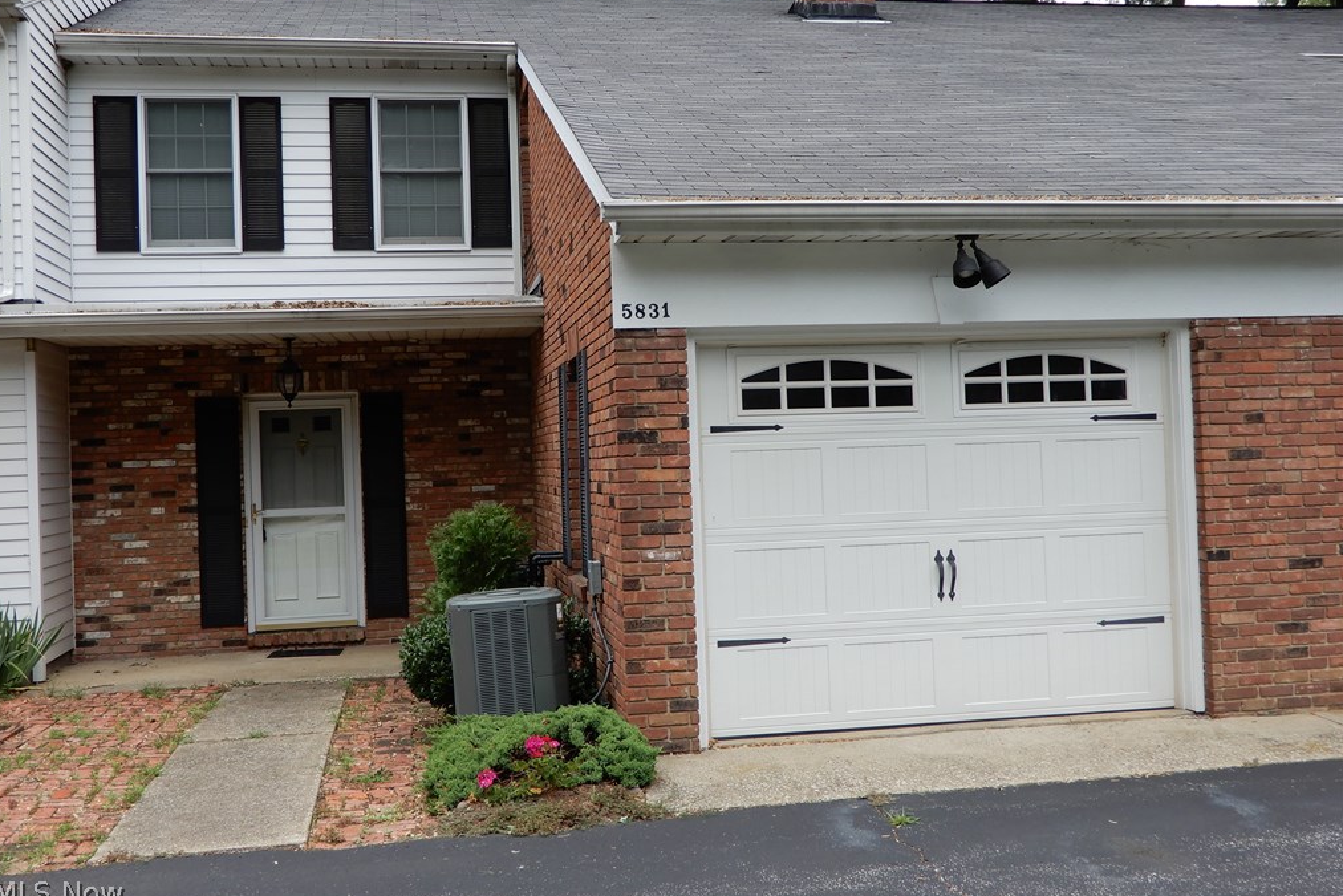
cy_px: 405
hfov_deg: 48.5
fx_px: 1492
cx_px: 665
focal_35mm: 40
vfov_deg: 33.4
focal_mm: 6.8
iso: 80
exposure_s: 1/200
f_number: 4
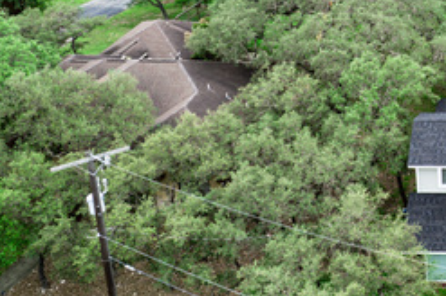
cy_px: 18
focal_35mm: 57
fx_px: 705
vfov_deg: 23.0
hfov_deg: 30.4
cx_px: 522
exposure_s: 1/200
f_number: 2.8
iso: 100
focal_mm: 8.38
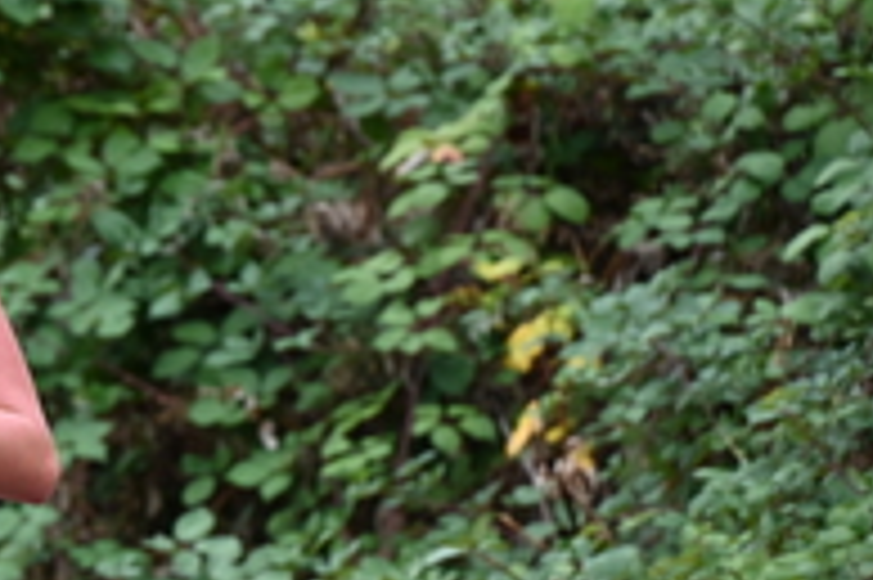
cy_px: 299
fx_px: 13762
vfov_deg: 2.4
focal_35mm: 568
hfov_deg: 3.6
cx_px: -356
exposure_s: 1/250
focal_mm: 200
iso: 640
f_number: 6.3
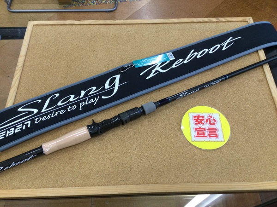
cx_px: 138
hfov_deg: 58.4
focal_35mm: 31
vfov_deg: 45.4
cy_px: 104
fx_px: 248
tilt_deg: -60.4
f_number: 2.4
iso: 25
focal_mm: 3.3
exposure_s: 1/30
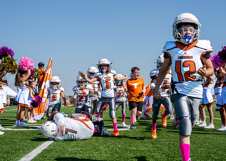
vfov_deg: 24.2
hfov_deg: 33.4
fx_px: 376
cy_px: 74
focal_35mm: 59
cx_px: 114
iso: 100
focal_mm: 50
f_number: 4
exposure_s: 1/1250
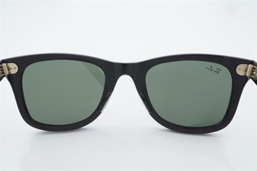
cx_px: 128
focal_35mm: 33
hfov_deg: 57.3
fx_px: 235
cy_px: 86
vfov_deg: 39.9
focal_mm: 22
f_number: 22
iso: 100
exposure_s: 1/4
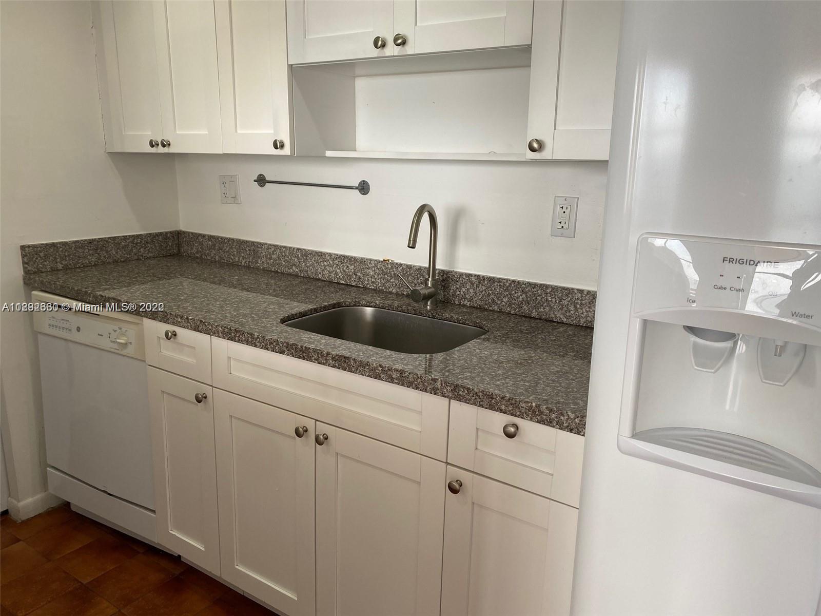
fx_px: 617
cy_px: 308
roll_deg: -1.1
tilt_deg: -13.9
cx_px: 410
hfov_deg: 67.3
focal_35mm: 26
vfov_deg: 53.1
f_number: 1.8
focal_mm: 4.25
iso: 64
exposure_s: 1/120
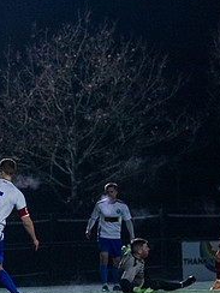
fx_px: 2610
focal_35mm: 308
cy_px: 157
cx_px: -20
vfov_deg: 6.4
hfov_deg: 4.8
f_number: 5
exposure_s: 1/800
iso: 5000
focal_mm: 135
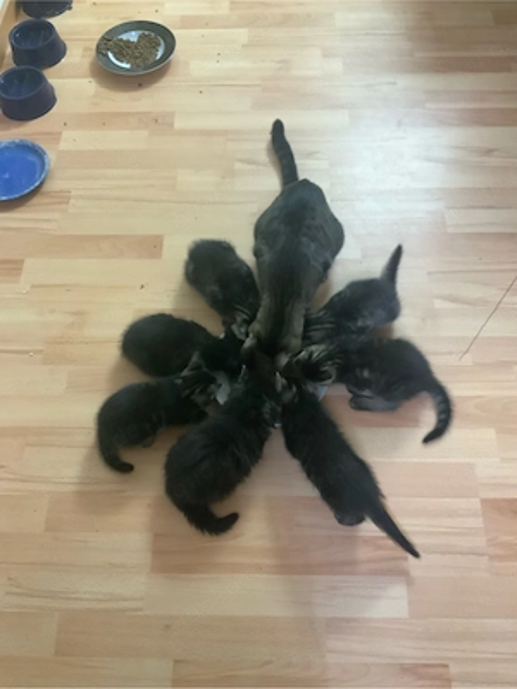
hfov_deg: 48.2
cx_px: 258
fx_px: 577
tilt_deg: -63.9
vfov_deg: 61.7
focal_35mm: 29
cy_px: 344
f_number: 1.8
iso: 640
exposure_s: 1/25
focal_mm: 3
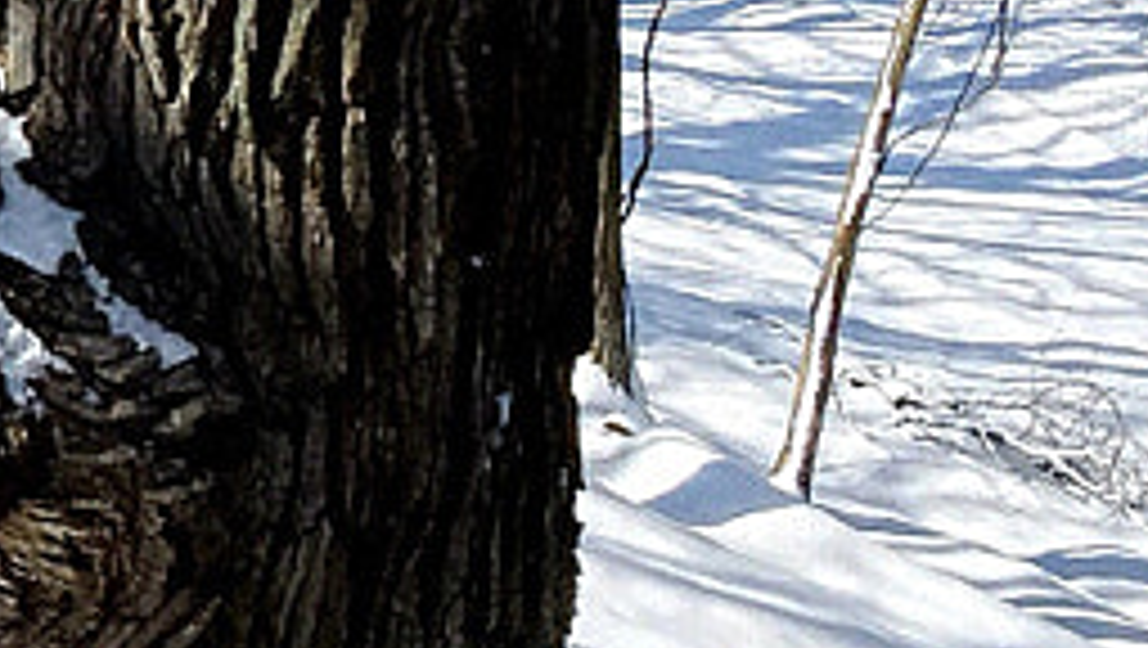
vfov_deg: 6.1
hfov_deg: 10.1
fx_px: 6033
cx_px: -1053
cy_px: -400
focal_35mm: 198
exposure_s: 1/2404
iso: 25
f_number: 2.2
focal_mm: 4.15
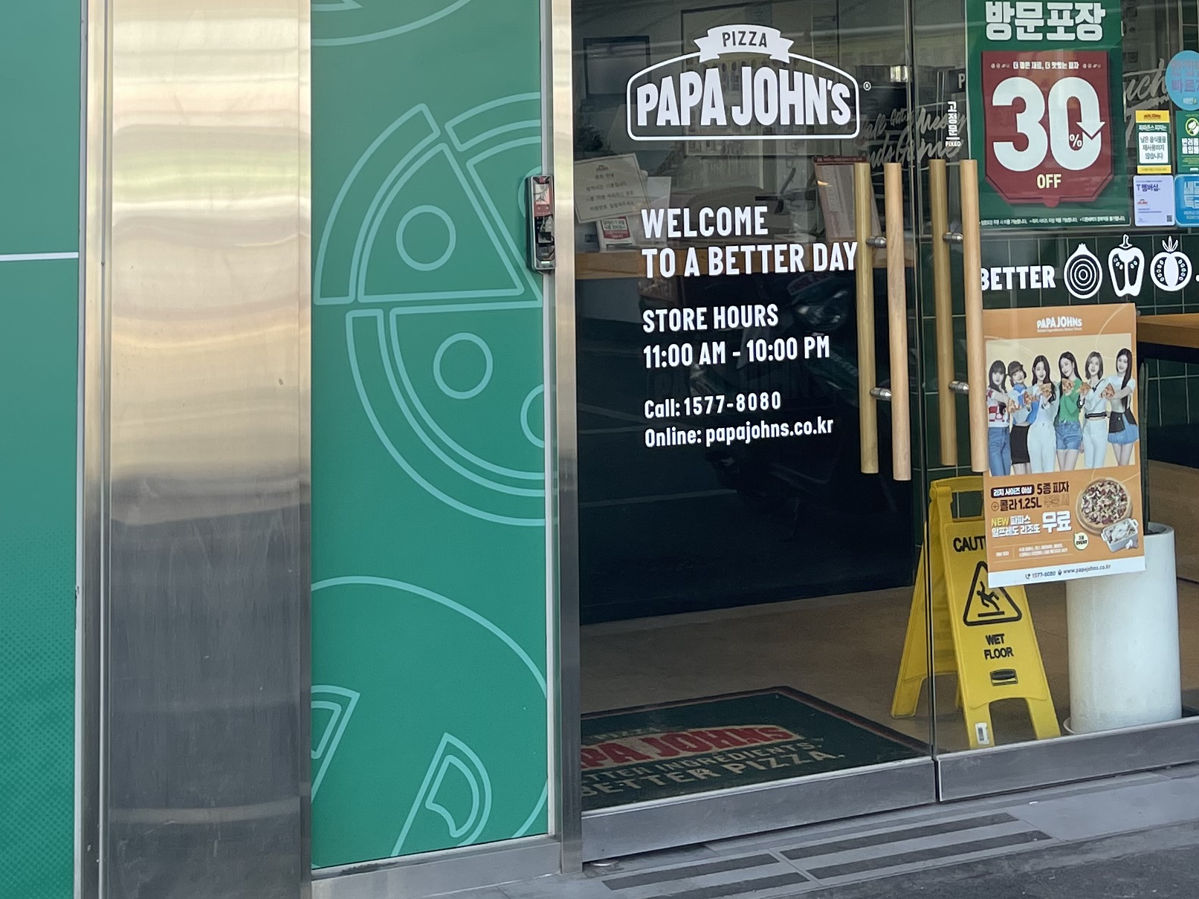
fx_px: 2252
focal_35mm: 65
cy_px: -68
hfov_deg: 29.8
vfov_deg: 21.5
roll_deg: +1.4
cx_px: 542
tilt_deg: +6.6
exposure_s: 1/656
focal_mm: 5.1
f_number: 1.6
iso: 32
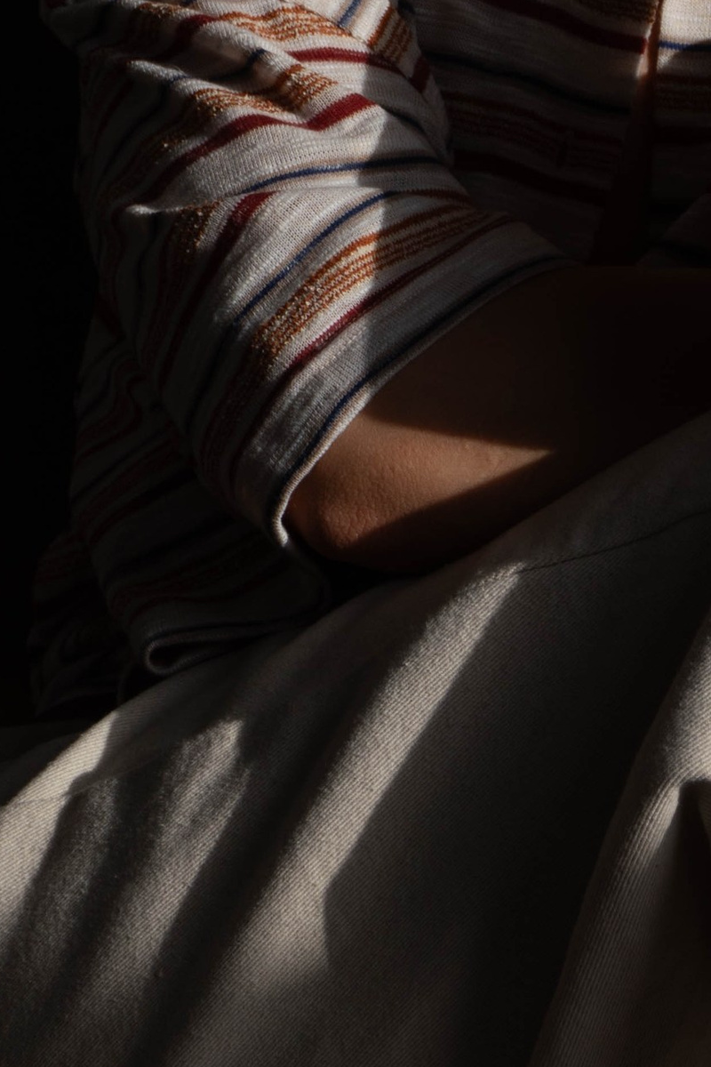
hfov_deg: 5.7
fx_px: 7109
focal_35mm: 240
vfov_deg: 8.5
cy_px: -309
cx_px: 570
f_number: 10
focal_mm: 50
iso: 100
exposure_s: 1/320
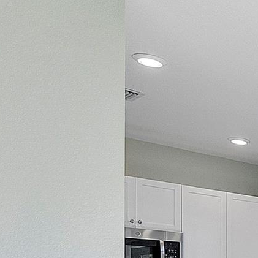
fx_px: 523
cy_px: 307
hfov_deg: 18.2
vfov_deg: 25.1
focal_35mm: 62
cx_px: 521
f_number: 8
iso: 250
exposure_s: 1/320
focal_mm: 10
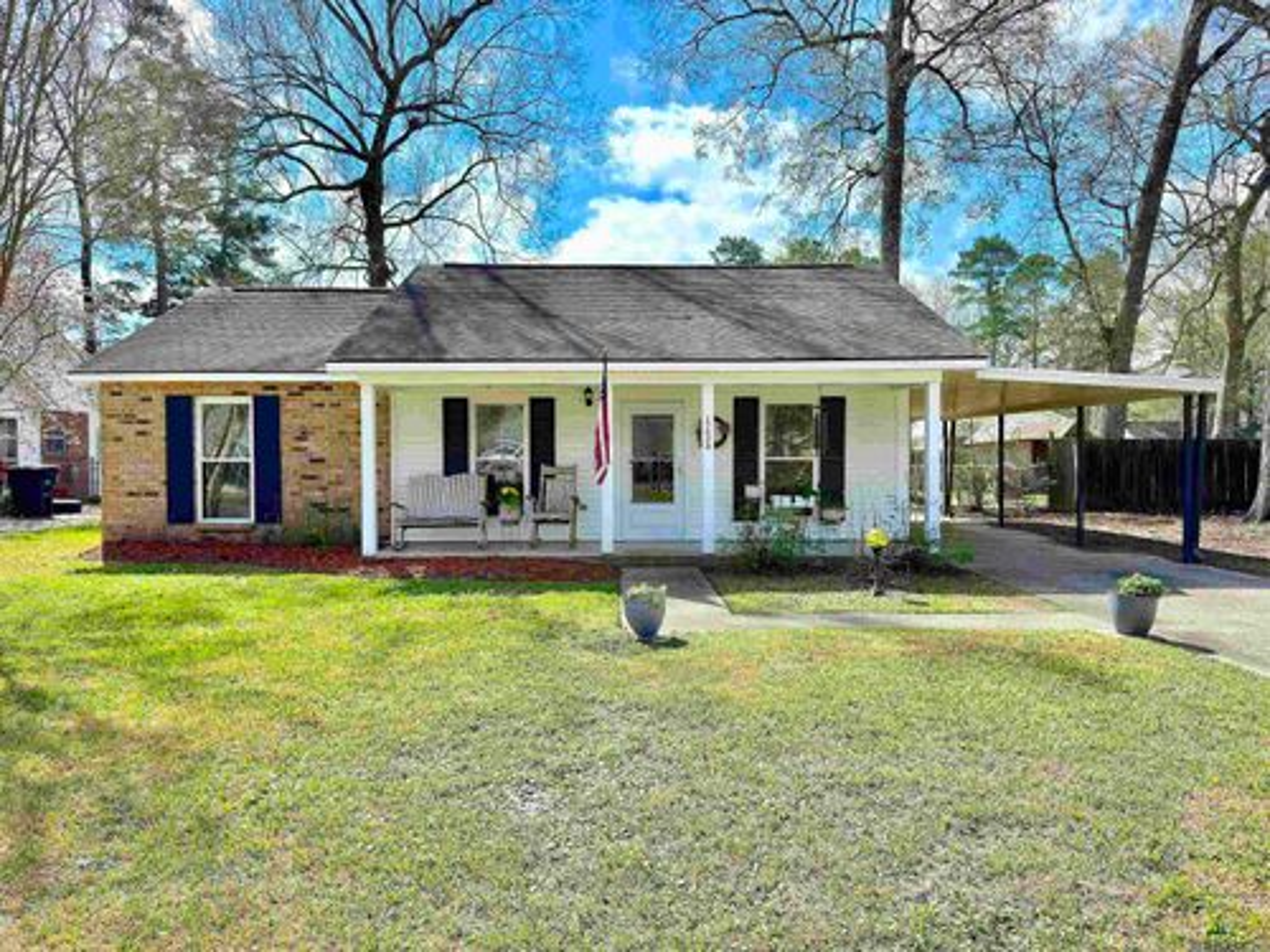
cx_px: 635
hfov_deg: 71.6
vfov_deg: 56.8
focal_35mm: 24
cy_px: 476
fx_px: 881
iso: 100
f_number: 1.78
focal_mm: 6.76
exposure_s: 1/2841
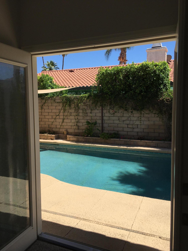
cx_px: 94
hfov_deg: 48.2
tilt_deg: -4.7
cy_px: 126
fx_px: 210
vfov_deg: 61.7
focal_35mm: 29
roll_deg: +0.1
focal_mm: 4.15
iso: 25
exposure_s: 1/1972
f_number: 2.2
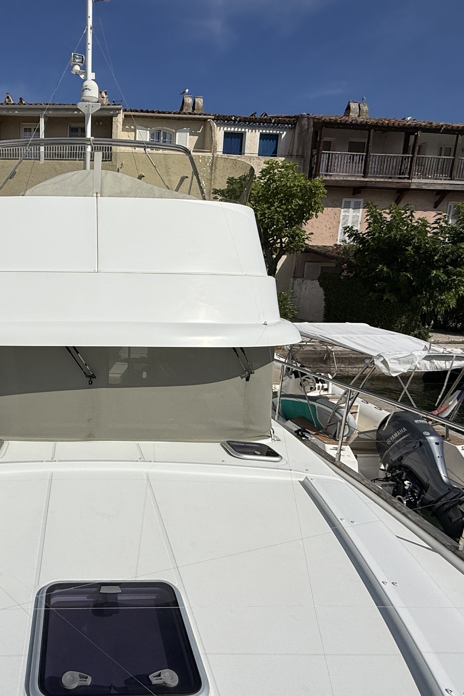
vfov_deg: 73.7
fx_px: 464
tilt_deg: -12.4
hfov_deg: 50.1
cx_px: 96
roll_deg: -1.5
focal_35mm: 24
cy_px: 365
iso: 40
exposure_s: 1/10101
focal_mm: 2.22
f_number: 2.2
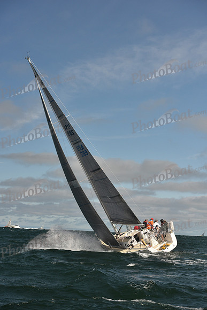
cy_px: 155
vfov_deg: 28.8
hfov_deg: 19.5
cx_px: 104
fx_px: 603
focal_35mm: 70
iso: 320
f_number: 6.3
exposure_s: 1/1000
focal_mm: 70
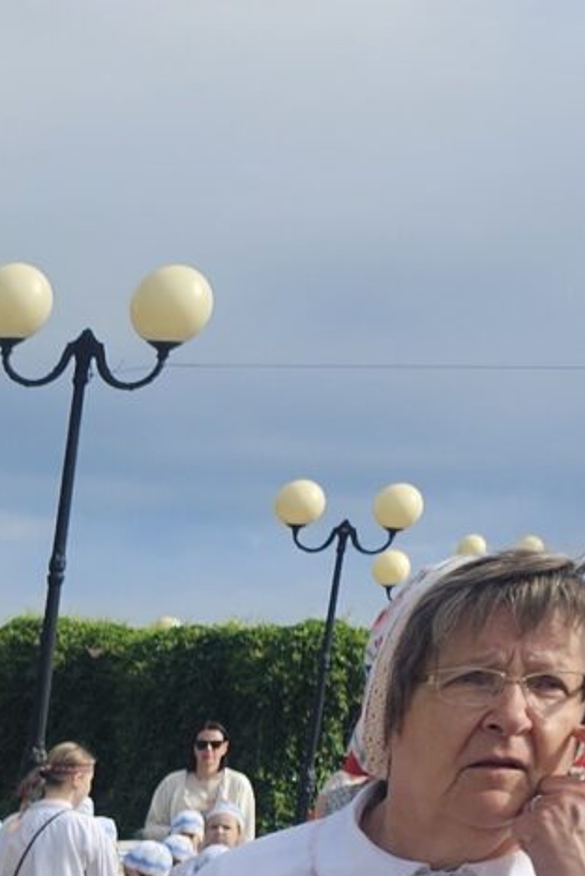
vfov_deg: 14.4
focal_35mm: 131
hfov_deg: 9.0
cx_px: -999
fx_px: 3188
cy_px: 1396
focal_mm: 6.3
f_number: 1.7
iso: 10
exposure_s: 1/730
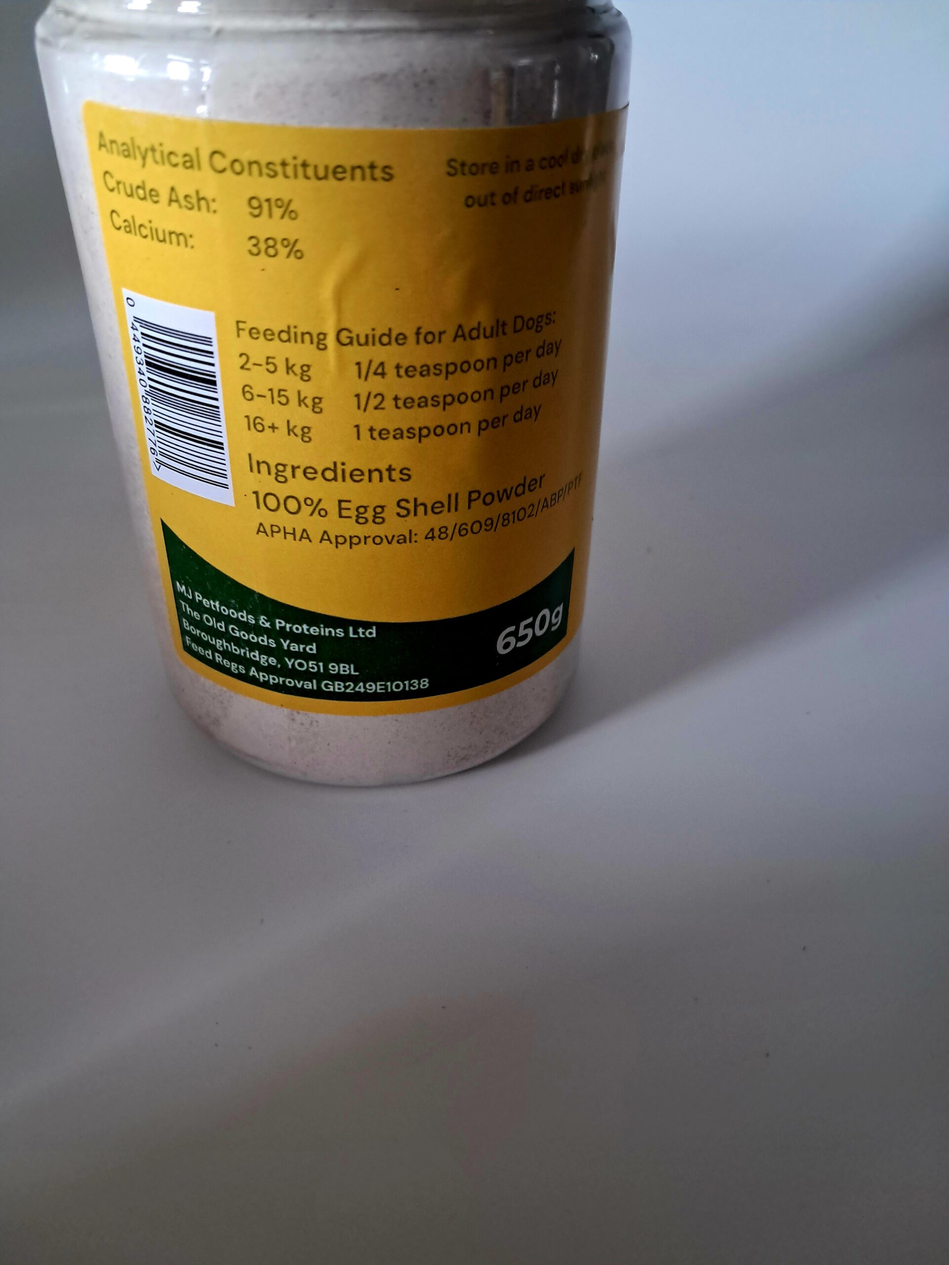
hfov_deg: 51.4
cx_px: 474
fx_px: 987
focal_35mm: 27
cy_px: 632
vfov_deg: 65.3
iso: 640
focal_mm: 4
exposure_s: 1/60.2
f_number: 1.8
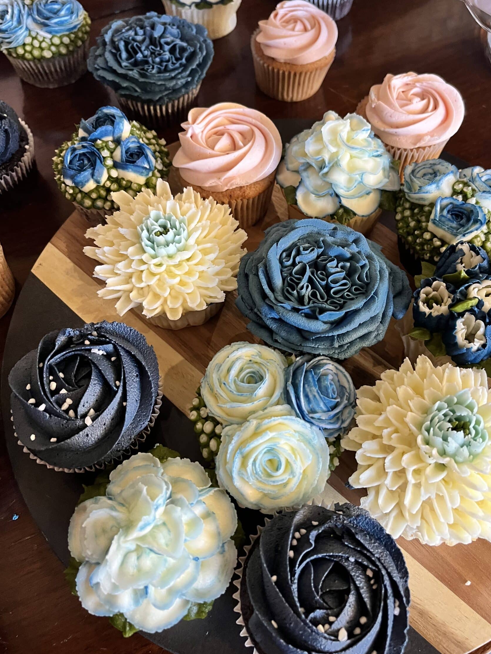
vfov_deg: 59.8
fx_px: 567
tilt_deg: -58.7
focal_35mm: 30
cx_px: 282
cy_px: 290
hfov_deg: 46.6
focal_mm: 5.1
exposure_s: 1/60
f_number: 1.6
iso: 320
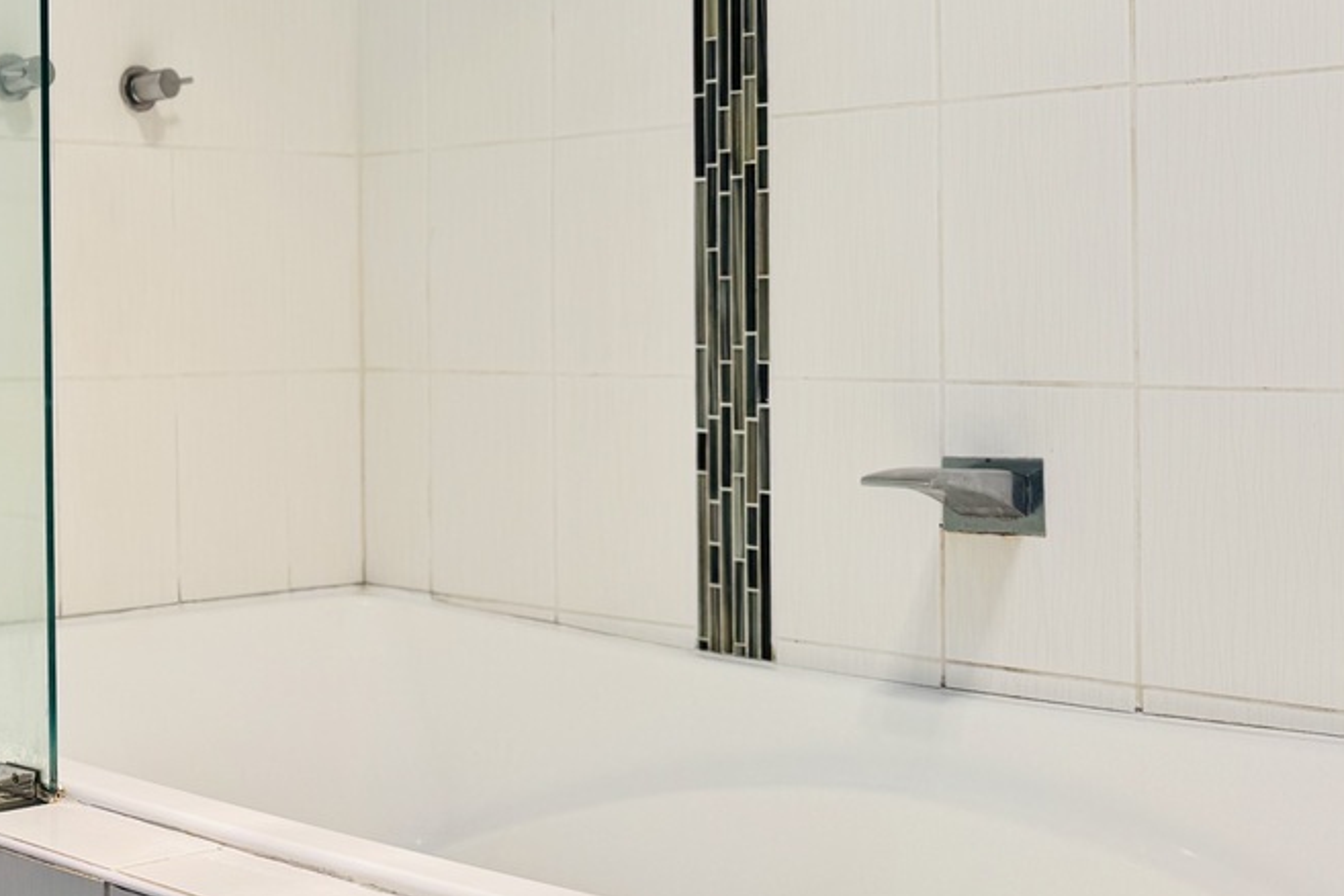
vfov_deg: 23.7
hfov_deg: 31.9
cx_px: -47
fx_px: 2128
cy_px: 326
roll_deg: +0.8
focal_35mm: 57
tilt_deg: -0.4
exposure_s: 1/121
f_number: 1.78
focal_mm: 6.76
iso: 64
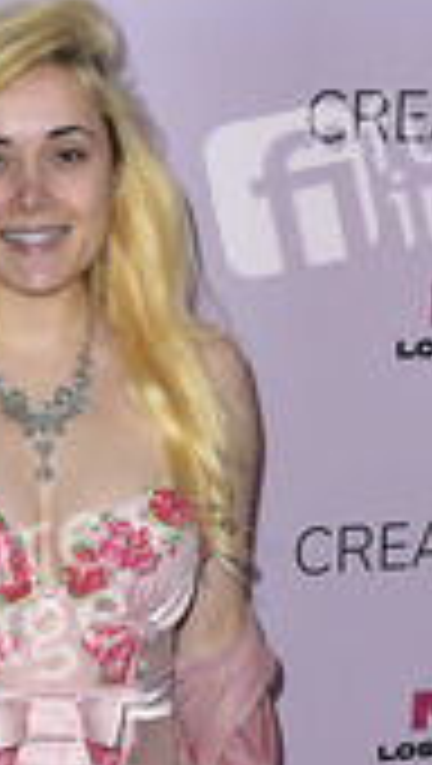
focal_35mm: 79
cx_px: 29
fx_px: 1604
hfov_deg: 15.1
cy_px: 846
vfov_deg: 24.9
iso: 200
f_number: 7.1
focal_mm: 32
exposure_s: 1/250
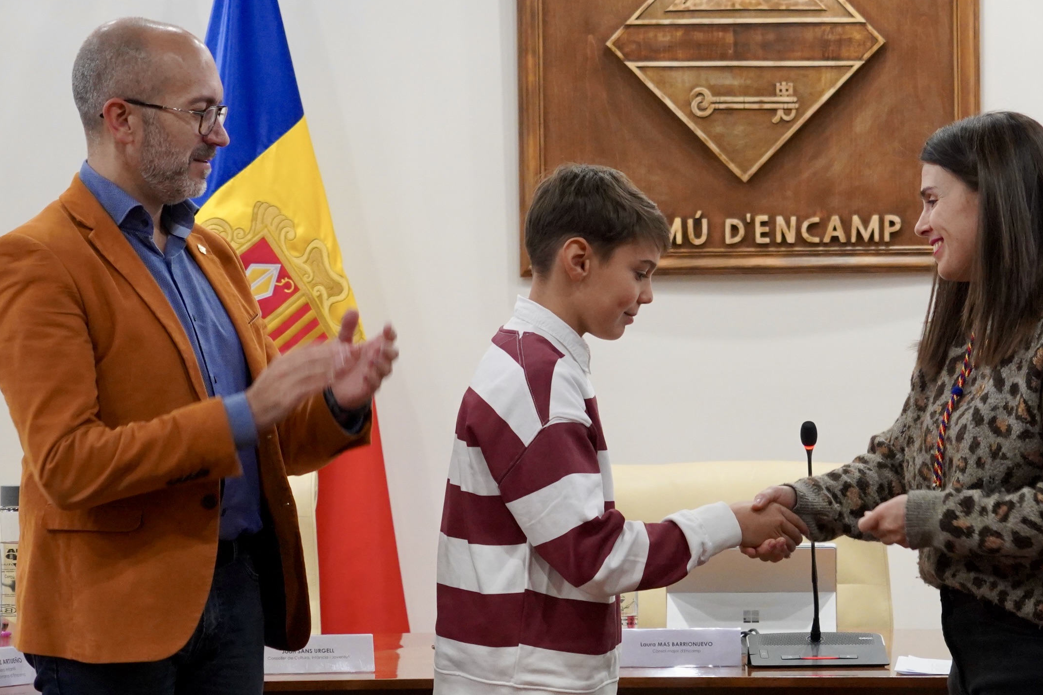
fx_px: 4287
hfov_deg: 13.9
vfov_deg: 9.3
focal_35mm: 148
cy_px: 374
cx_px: 602
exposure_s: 1/160
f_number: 5.6
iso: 4000
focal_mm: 80
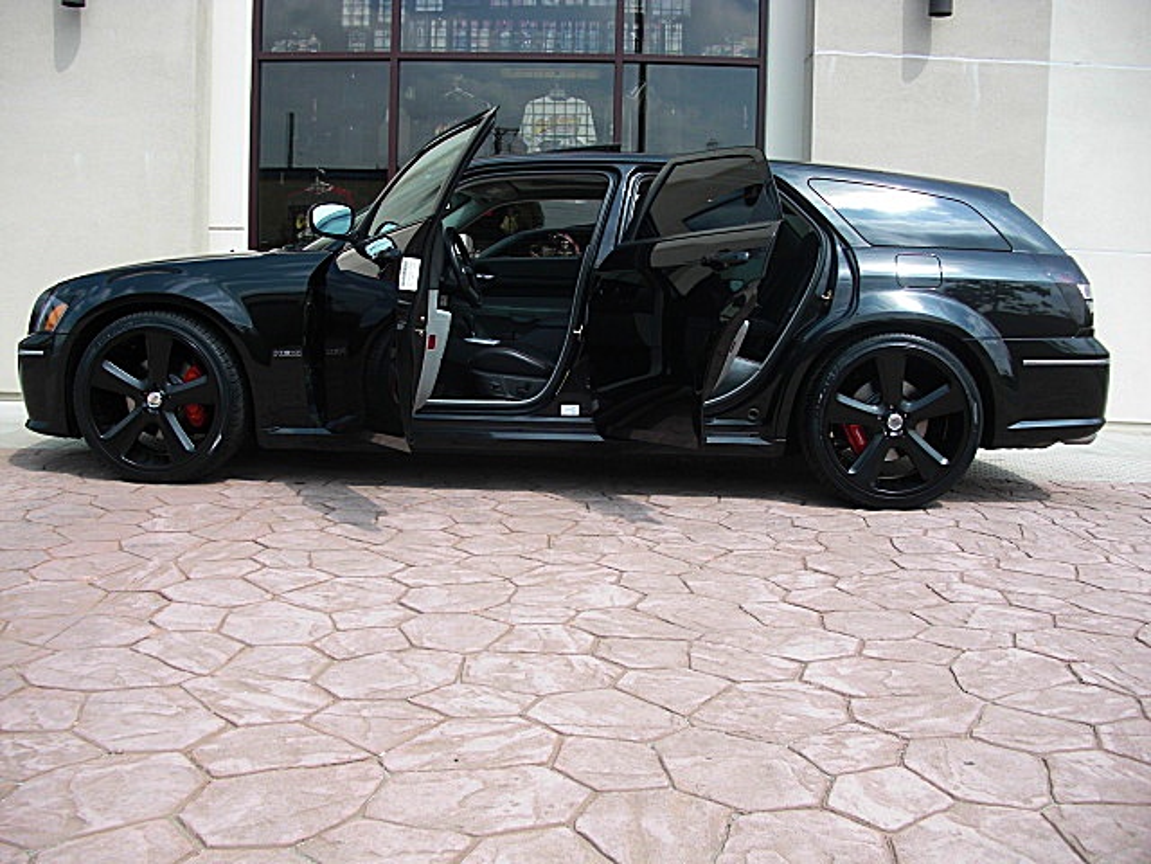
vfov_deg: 39.7
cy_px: 432
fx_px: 1197
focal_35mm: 36
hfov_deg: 51.4
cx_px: 576
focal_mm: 6.3
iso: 50
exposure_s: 1/800
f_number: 2.8
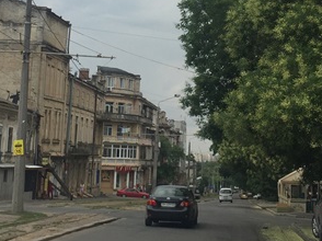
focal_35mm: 79
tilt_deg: +10.7
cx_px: 188
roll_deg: -2.2
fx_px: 734
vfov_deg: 18.3
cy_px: 19
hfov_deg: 24.7
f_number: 2.2
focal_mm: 4.15
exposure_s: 1/2475
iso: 32
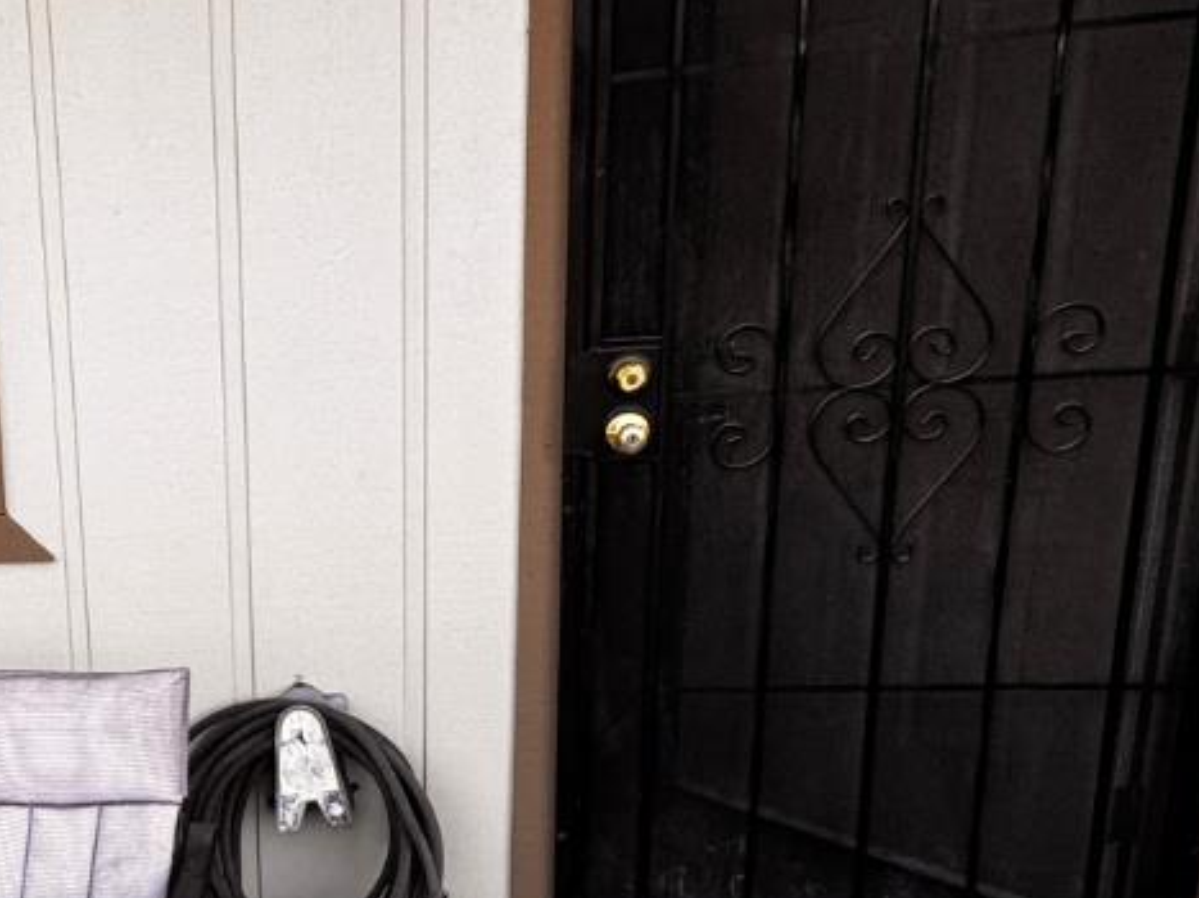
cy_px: 697
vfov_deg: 31.5
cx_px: -62
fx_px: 1558
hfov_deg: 36.7
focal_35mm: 45
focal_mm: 2.22
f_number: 2.2
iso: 40
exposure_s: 1/103
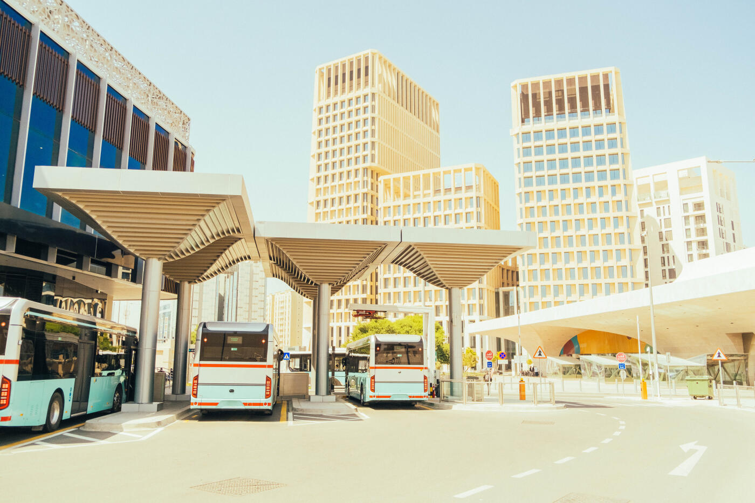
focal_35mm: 27
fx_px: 566
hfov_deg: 67.4
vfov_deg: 47.9
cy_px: 252
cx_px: 378
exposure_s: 1/4000
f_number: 2.8
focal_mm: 18
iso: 800
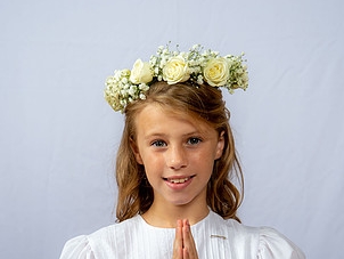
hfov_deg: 18.4
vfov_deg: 13.8
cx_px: 175
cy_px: 216
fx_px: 1064
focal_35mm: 107
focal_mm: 58
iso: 250
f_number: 6.3
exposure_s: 1/200
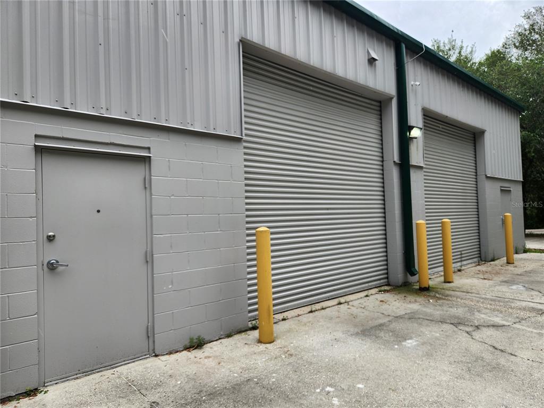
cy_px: 204
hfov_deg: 73.9
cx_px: 272
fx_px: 361
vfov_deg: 58.9
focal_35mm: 23
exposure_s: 1/654
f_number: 1.8
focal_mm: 5.4
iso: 20
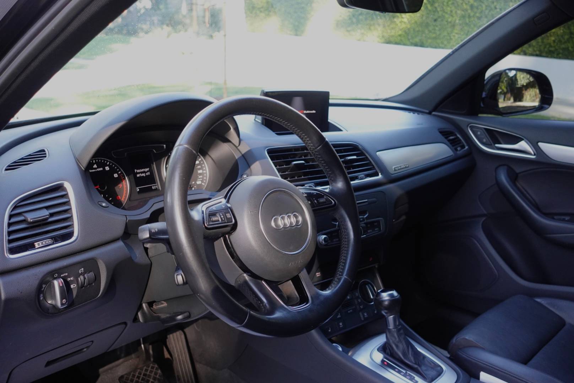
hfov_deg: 53.1
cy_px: 192
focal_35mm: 36
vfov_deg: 36.9
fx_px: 574
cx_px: 287
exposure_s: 1/200
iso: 1000
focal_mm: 13.94
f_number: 2.8
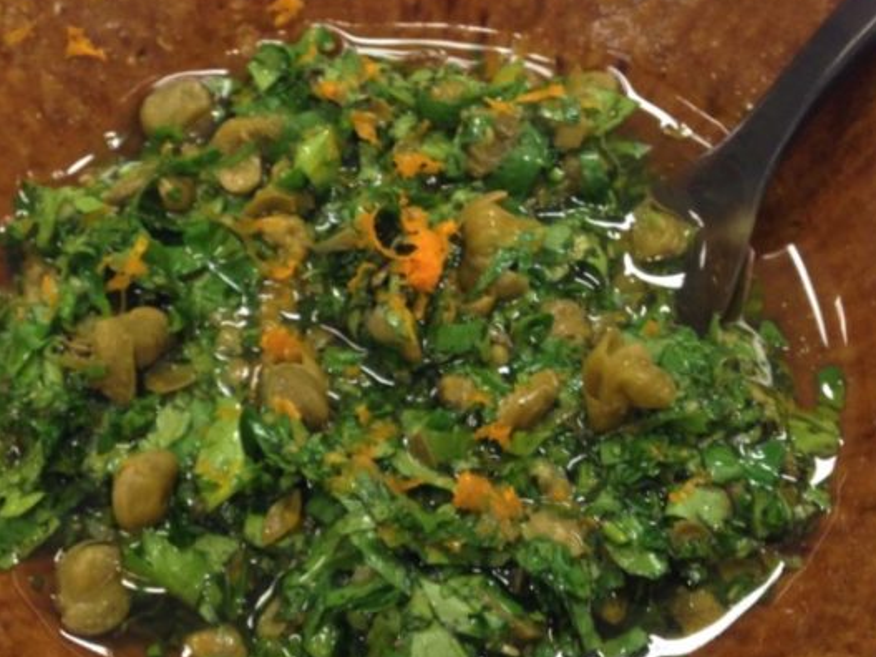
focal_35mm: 64
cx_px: 421
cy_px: 400
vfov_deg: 22.9
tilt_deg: -59.6
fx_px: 1620
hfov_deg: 30.3
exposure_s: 1/20
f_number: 2.4
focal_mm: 4.12
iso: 64
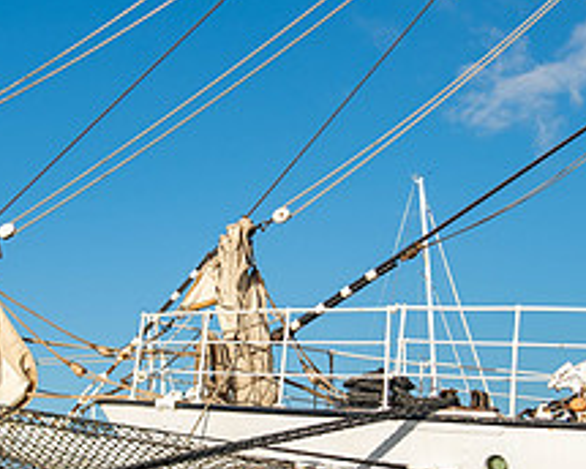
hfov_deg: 23.6
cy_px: 335
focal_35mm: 81
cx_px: 292
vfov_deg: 18.9
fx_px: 1405
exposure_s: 1/2500
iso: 100
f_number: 4
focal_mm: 32
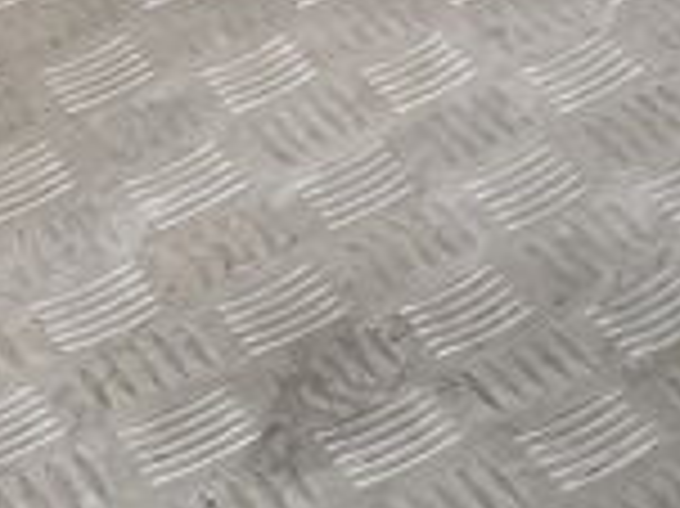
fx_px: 2002
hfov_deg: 15.5
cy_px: -94
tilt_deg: -26.1
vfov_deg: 14.1
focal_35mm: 102
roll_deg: -0.3
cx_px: 1342
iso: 500
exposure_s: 1/50
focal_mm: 6.76
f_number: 1.78
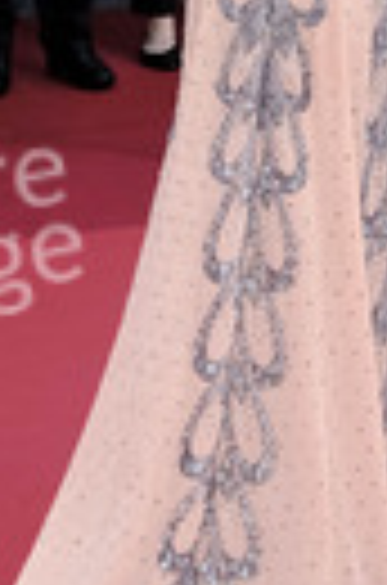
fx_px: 2302
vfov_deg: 14.3
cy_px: 32
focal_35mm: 142
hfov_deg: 9.6
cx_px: 342
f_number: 4.5
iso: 250
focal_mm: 30.8
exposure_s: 1/250
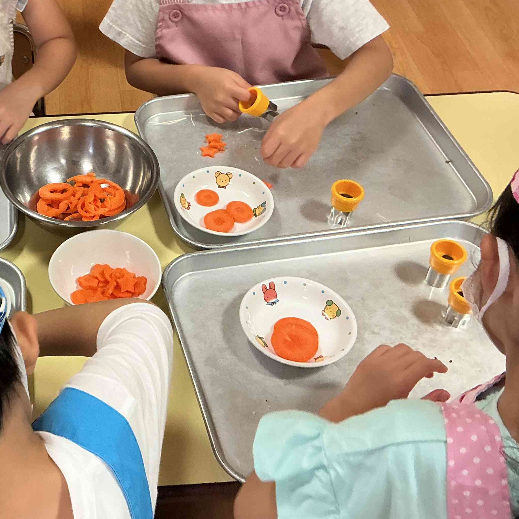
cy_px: 195
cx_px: 72
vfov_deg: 33.2
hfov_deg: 32.1
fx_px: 865
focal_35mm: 51
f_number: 1.8
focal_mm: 3
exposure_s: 1/50
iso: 100
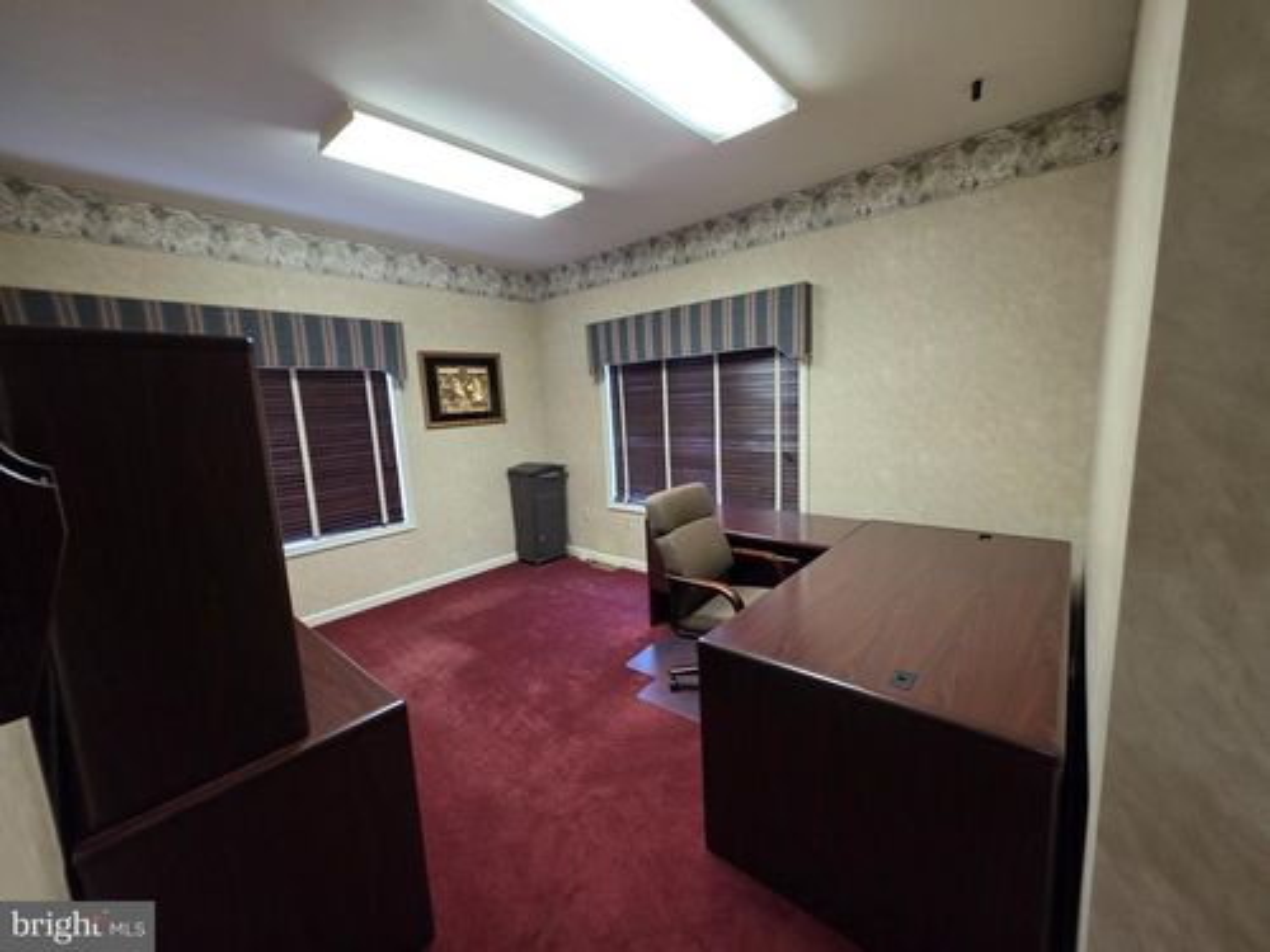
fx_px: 477
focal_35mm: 13
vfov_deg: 89.9
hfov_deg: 106.2
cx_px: 635
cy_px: 476
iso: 500
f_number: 1.9
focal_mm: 2.2
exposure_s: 1/60
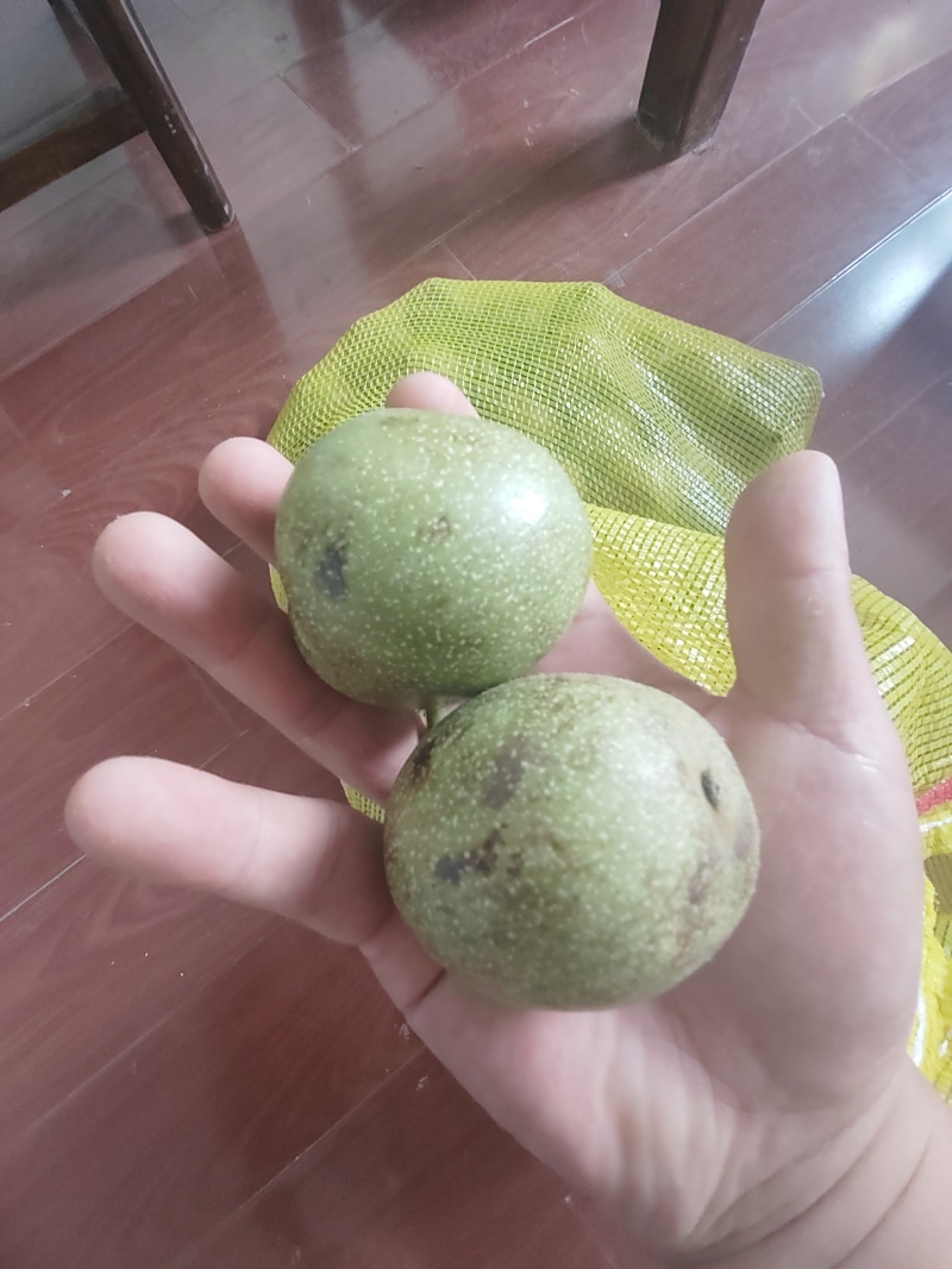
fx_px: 587
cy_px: 634
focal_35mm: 16
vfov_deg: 94.5
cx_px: 476
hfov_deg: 78.1
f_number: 2.2
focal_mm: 1.68
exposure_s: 1/20
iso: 425
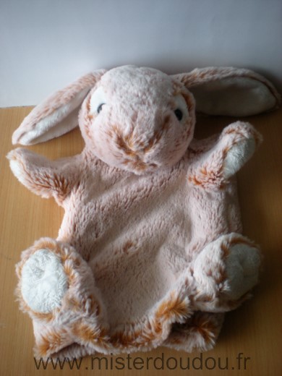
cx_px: 141
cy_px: 188
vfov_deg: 49.0
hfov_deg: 37.7
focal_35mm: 38
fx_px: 413
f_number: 3.1
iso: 122
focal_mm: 6.3
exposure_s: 1/60.2
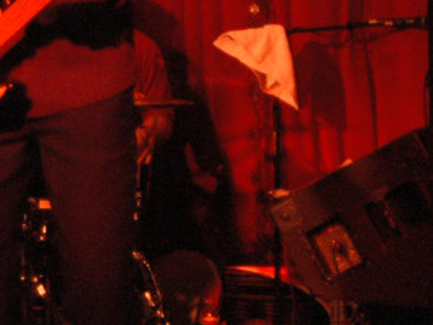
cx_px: -17
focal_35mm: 97
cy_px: -62
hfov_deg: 19.5
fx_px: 1213
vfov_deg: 14.8
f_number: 1.8
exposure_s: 1/60
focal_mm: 20
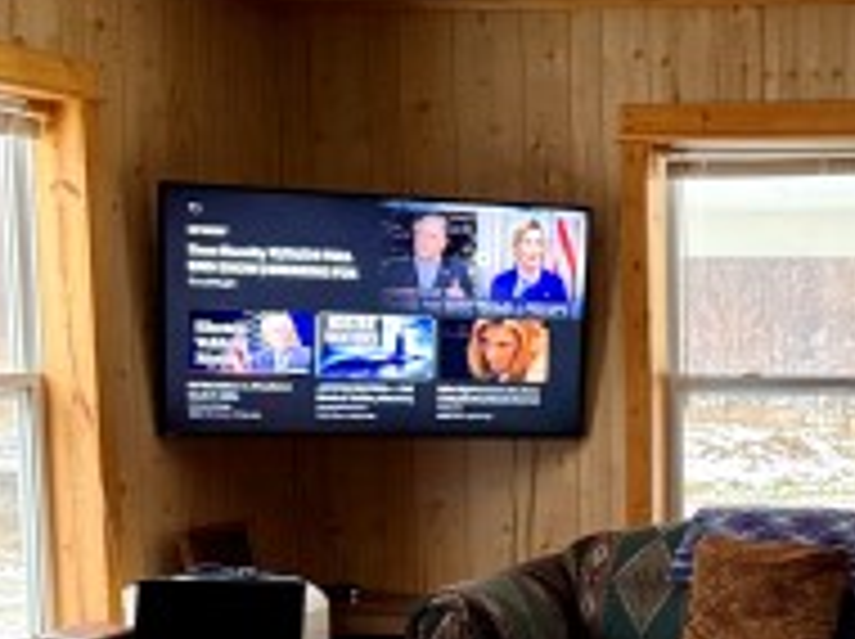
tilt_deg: -6.7
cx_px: 891
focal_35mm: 81
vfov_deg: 17.9
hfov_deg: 23.0
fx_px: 1998
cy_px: 580
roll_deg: -0.3
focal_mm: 6.76
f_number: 1.78
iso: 640
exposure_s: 1/40
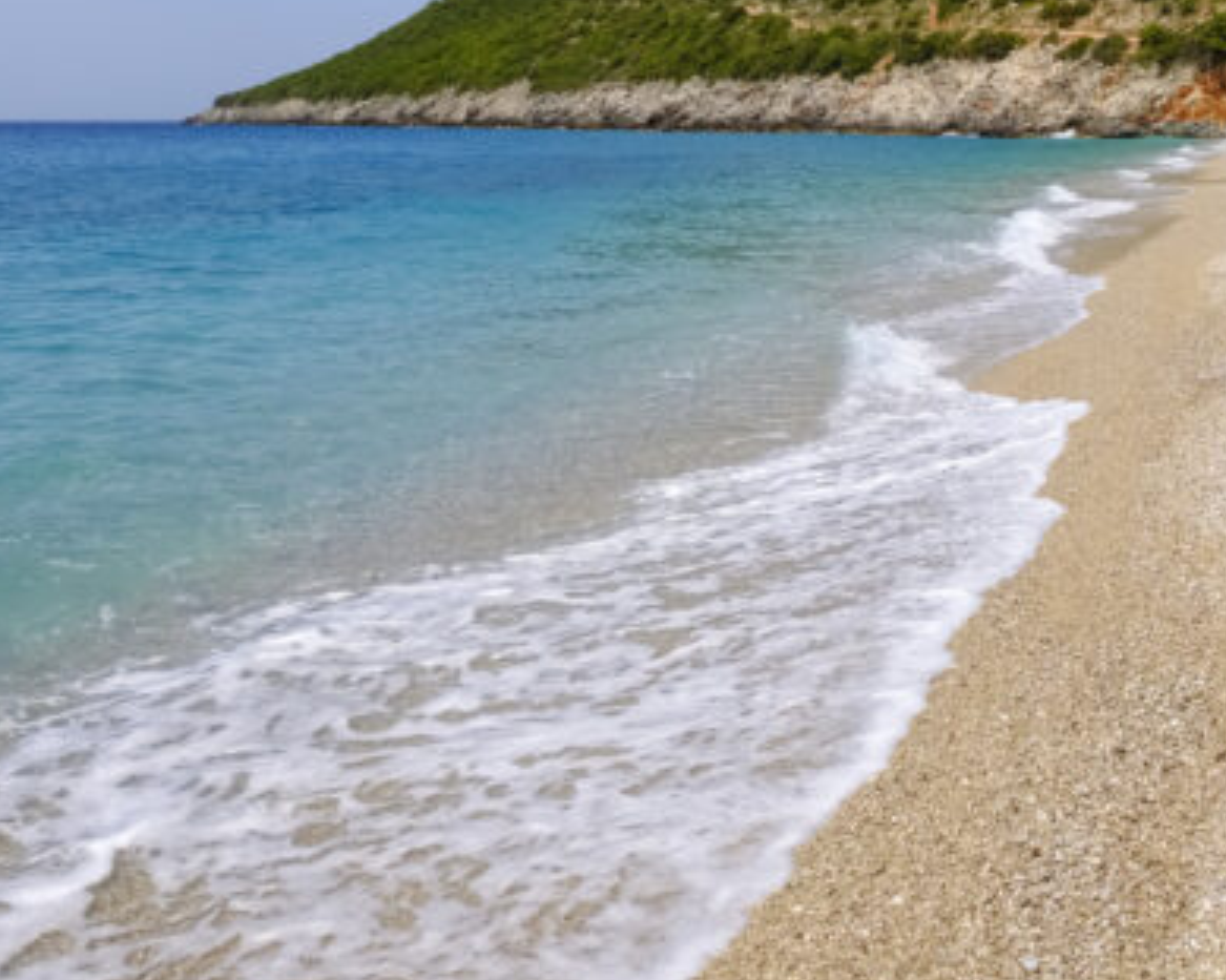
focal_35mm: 42
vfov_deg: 34.3
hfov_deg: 42.7
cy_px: 156
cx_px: 892
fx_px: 1524
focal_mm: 11
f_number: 9
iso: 200
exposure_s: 1/750
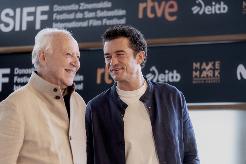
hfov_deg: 11.2
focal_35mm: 183
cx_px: 123
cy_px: 82
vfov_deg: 7.5
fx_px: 1251
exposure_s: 1/250
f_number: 4.8
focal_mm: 122
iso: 640
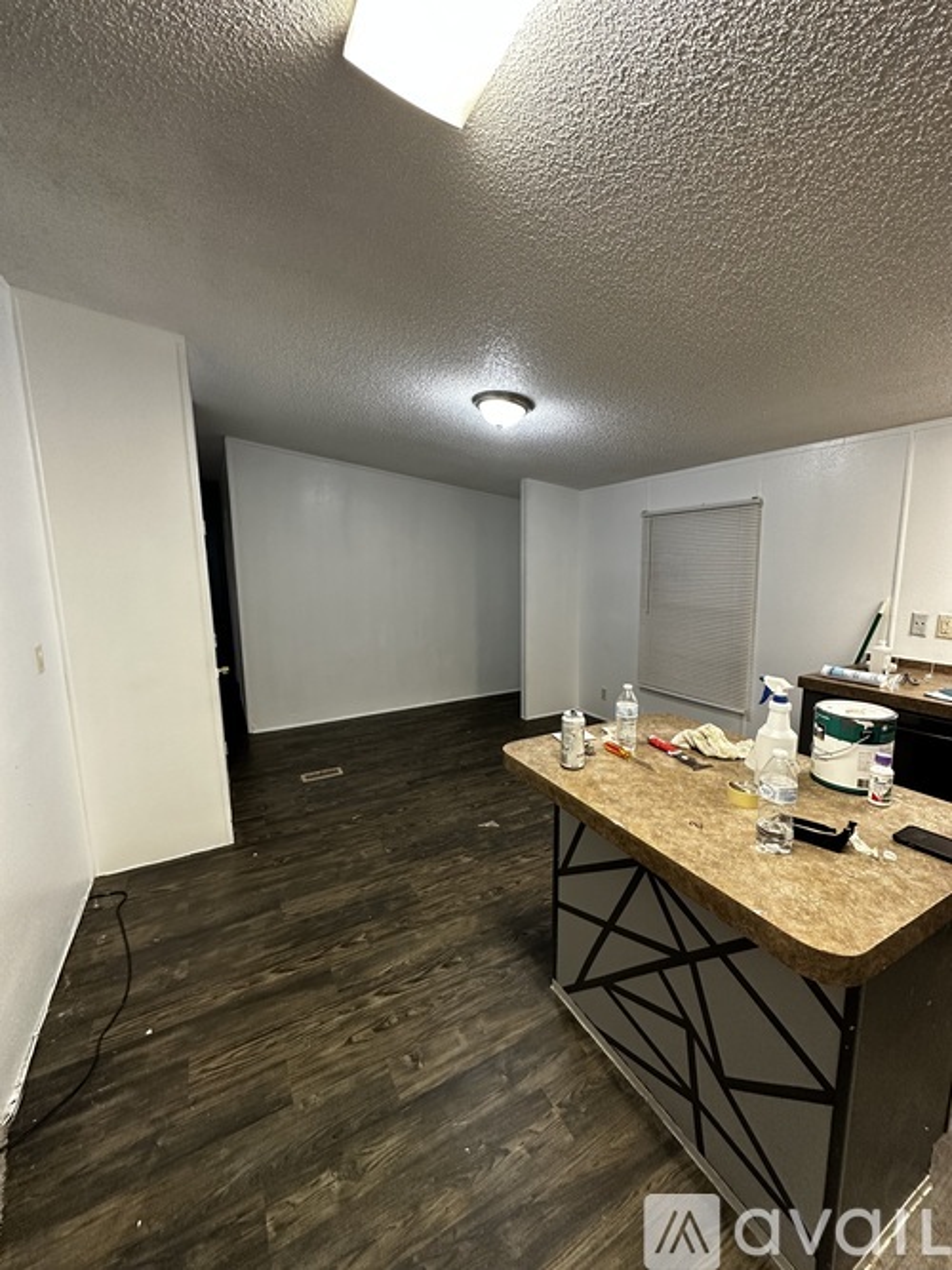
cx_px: 476
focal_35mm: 14
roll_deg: +0.6
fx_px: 514
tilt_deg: -8.6
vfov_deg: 102.1
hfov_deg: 85.7
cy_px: 635
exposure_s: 1/60
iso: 250
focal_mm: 2.22
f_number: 2.2
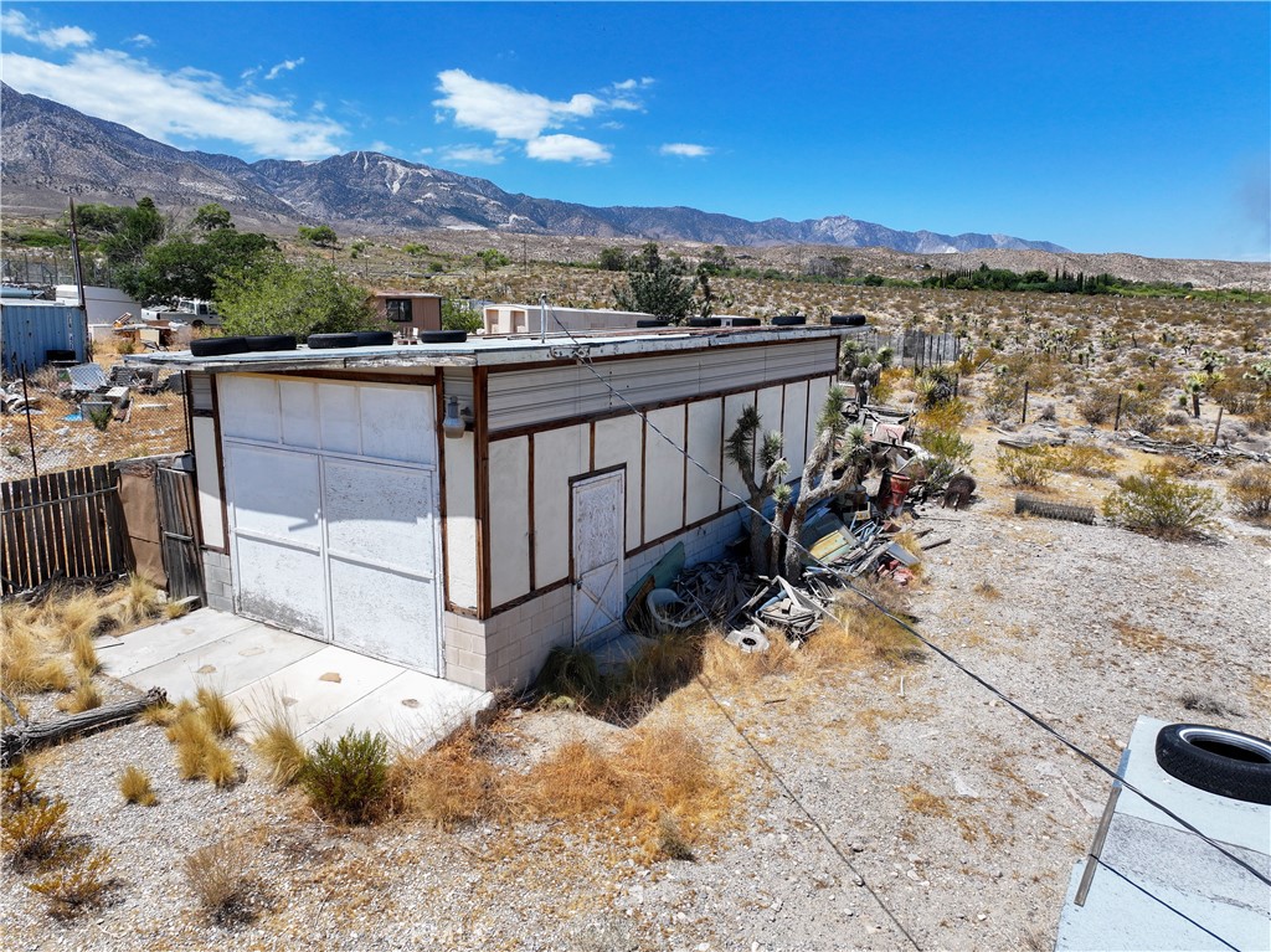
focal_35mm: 24
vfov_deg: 56.8
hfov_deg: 71.6
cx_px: 636
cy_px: 476
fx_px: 881
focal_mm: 12.29
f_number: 2.8
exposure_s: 1/2000
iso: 100
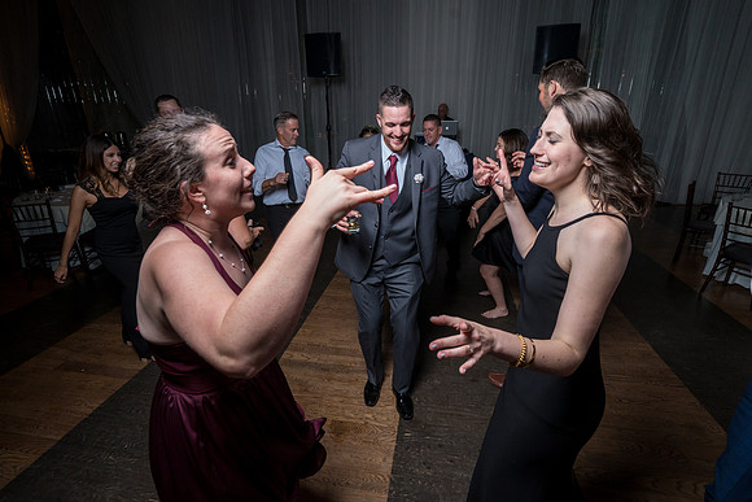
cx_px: 376
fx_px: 376
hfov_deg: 90.0
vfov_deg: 67.4
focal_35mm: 18
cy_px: 251
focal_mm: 18
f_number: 5.6
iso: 2000
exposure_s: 1/200
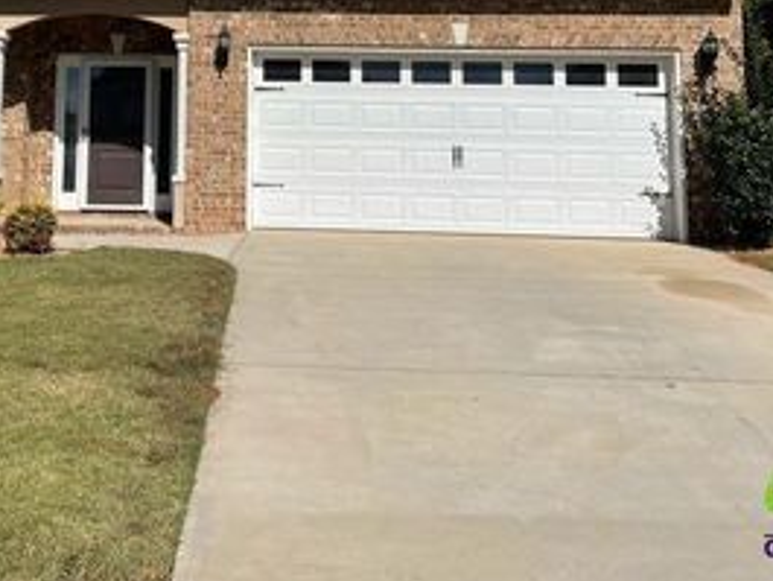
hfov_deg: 38.0
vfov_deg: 28.5
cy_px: 54
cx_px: 204
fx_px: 1095
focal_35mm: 49
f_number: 1.6
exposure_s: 1/6897
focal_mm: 4.2
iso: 32
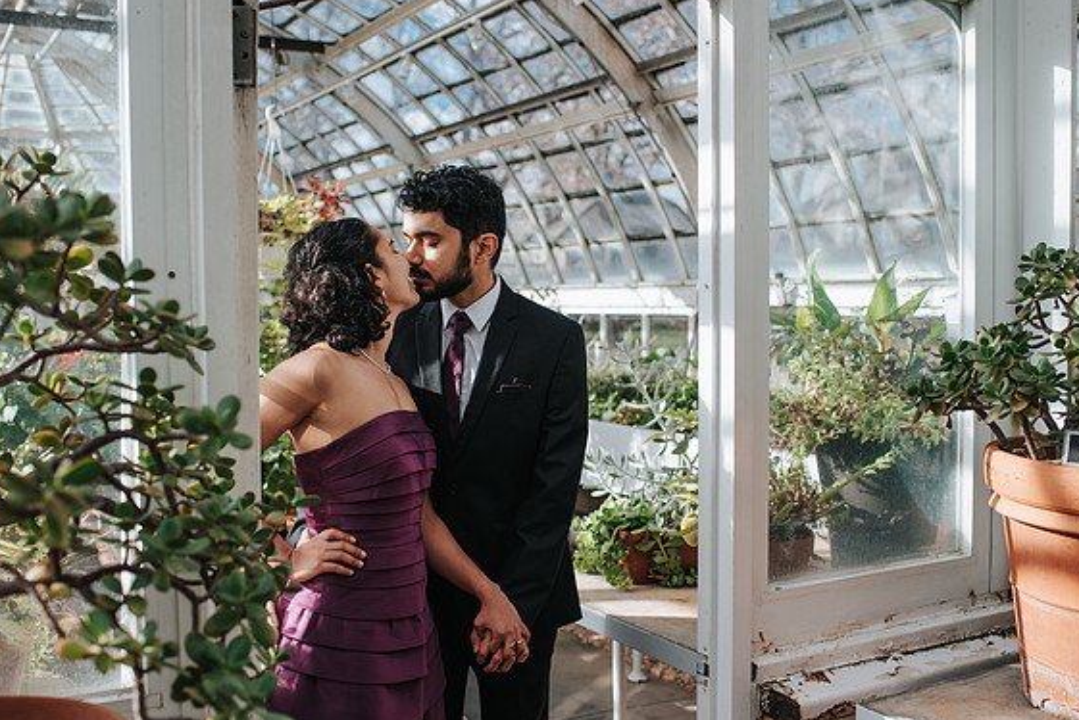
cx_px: 539
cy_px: 361
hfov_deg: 49.6
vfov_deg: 34.2
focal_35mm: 39
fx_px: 1169
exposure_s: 1/500
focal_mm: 35
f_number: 3.2
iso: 100
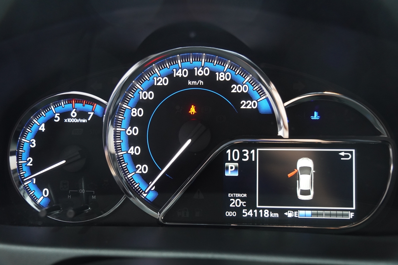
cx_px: 199
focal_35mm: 38
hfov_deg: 51.3
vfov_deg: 35.5
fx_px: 415
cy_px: 132
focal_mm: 25
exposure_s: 1/60
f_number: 2.8
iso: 800
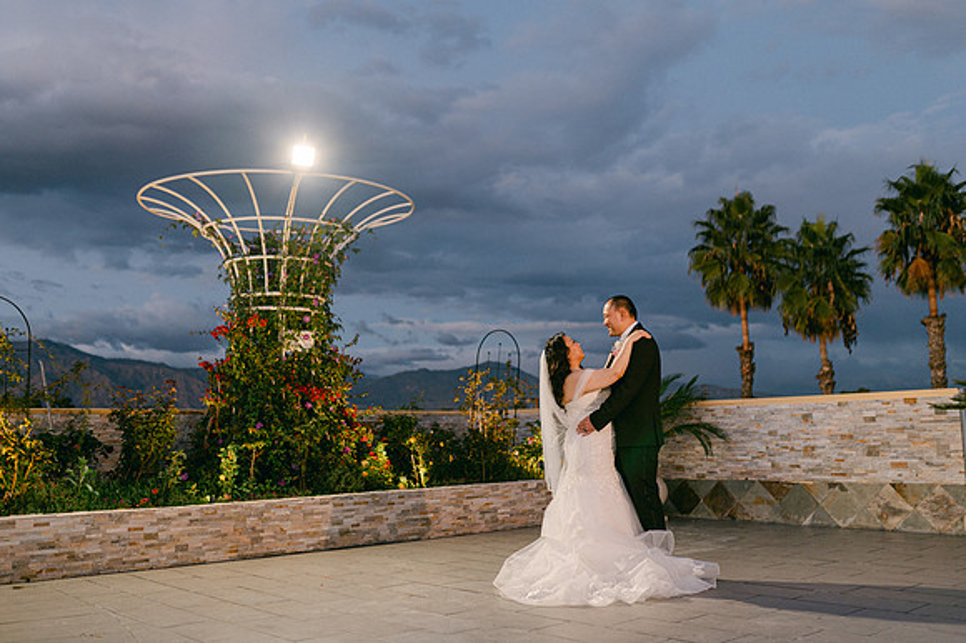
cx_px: 469
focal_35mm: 36
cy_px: 312
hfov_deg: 53.1
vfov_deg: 36.8
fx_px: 966
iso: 250
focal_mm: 35
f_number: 2
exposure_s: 1/125
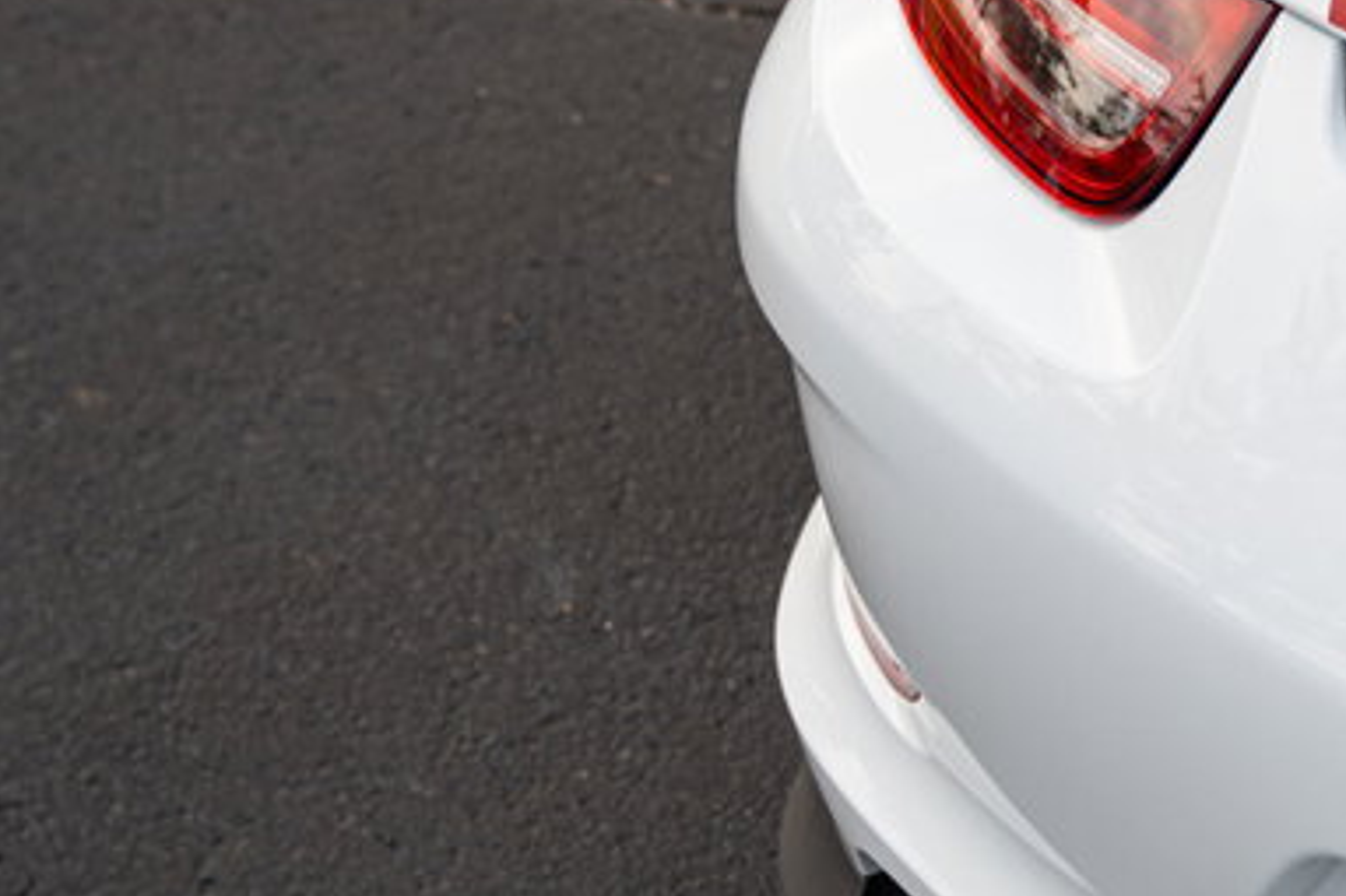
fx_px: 3401
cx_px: 1571
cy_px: 304
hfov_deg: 21.0
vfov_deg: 15.0
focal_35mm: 91
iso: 100
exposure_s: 1/125
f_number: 4
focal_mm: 34
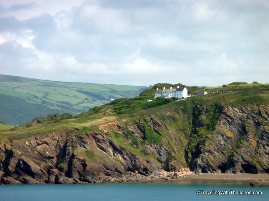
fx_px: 2176
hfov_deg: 7.1
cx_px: 134
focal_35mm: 280
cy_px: 100
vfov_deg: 5.3
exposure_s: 1/640
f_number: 4.9
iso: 100
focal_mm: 47
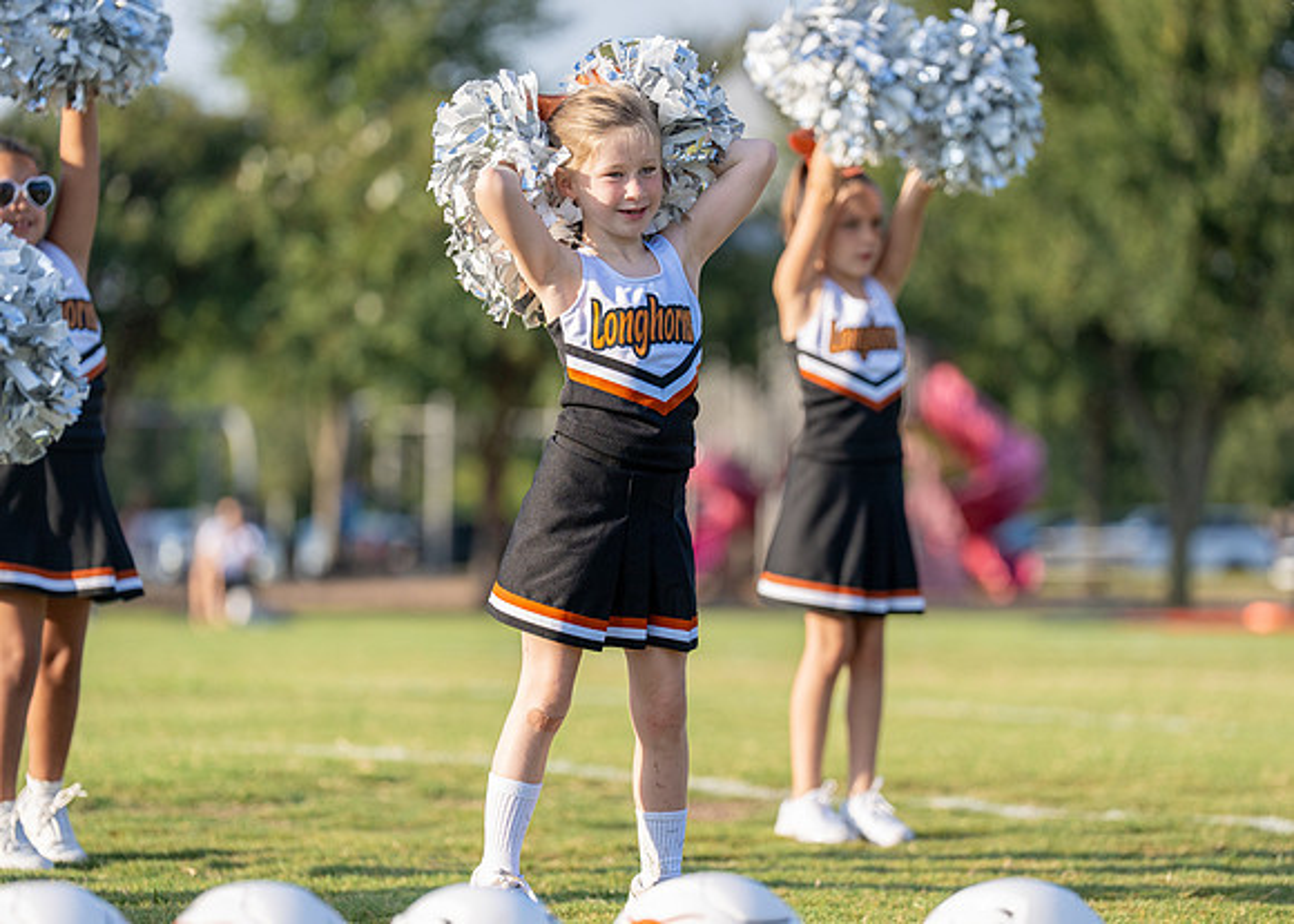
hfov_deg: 11.5
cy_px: 503
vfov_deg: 8.2
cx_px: 655
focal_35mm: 174
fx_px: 6411
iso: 320
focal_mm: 151
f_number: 2.8
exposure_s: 1/3200
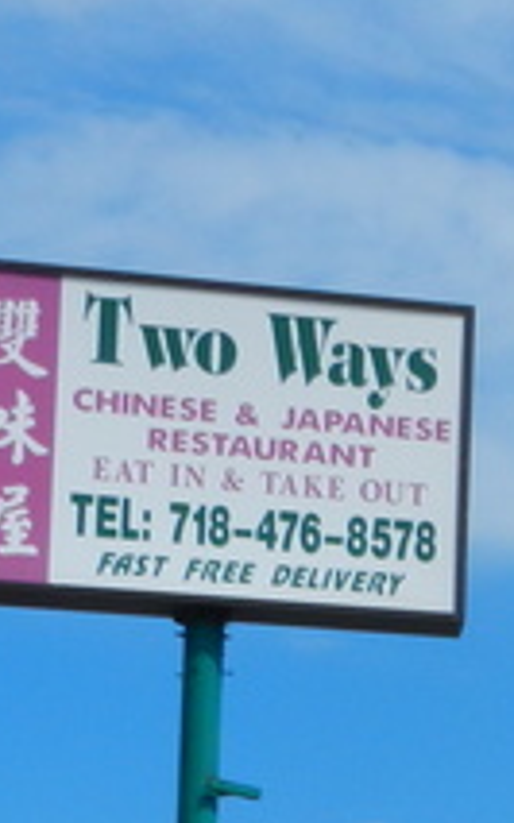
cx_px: 1295
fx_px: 3364
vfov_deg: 13.5
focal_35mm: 150
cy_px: 1047
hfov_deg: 8.0
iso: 160
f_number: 8
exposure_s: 1/640
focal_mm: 6.9
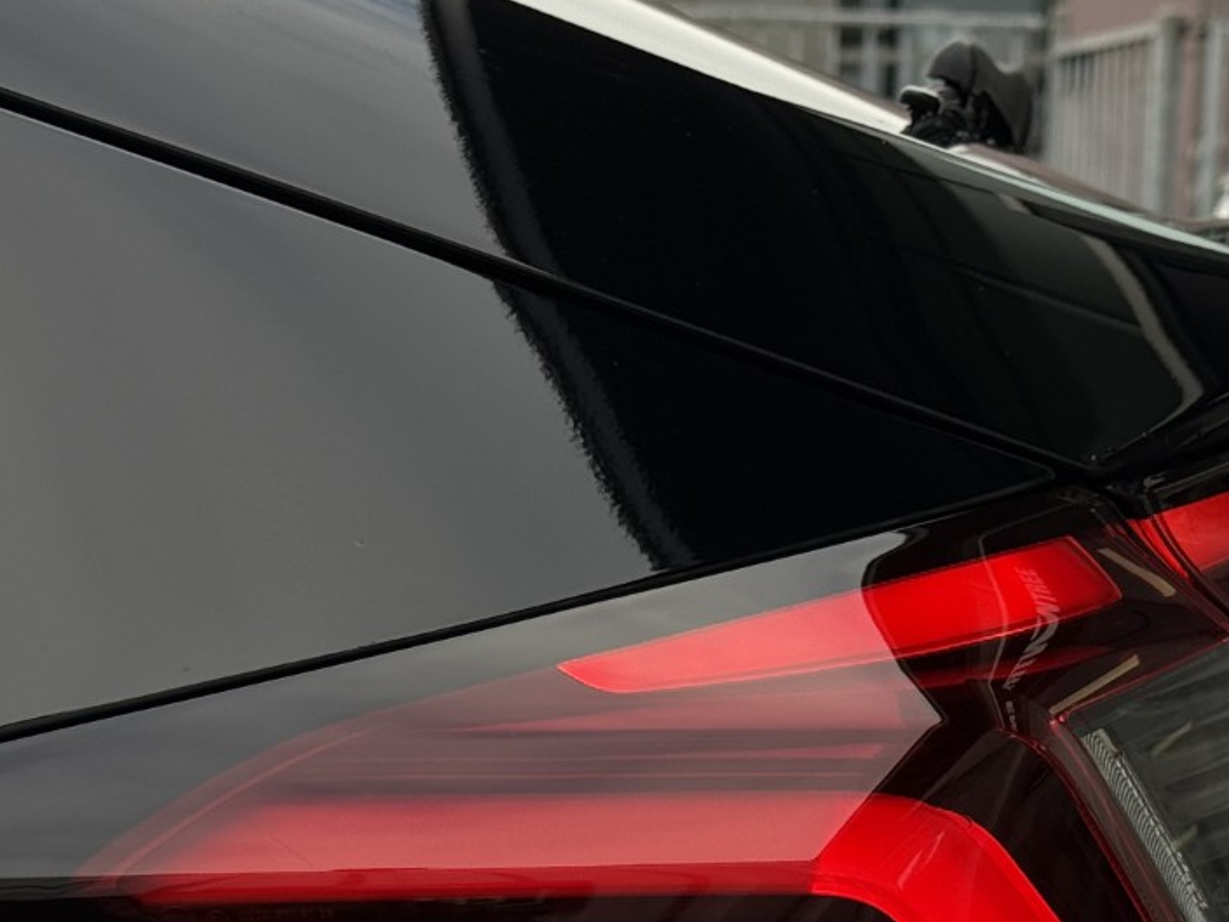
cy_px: 927
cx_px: 835
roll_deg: -2.0
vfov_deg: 14.8
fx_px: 3480
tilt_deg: -9.6
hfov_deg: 20.0
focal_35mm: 98
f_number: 1.78
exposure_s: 1/1133
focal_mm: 6.76
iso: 64
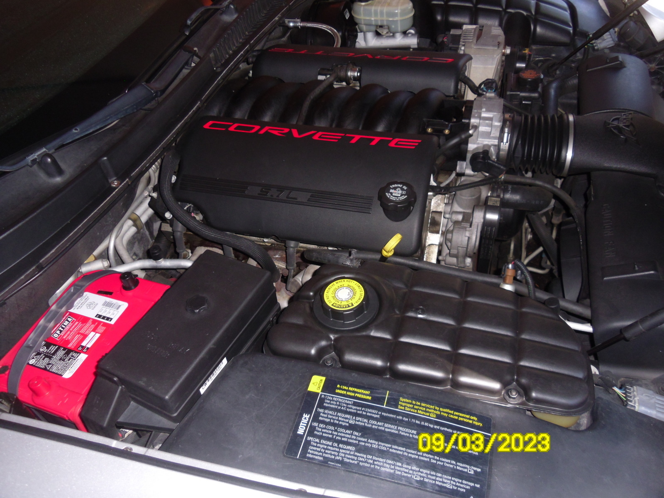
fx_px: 595
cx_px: 332
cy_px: 249
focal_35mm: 31
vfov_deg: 45.4
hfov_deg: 58.4
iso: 100
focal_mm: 5.6
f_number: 3.3
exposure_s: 1/45
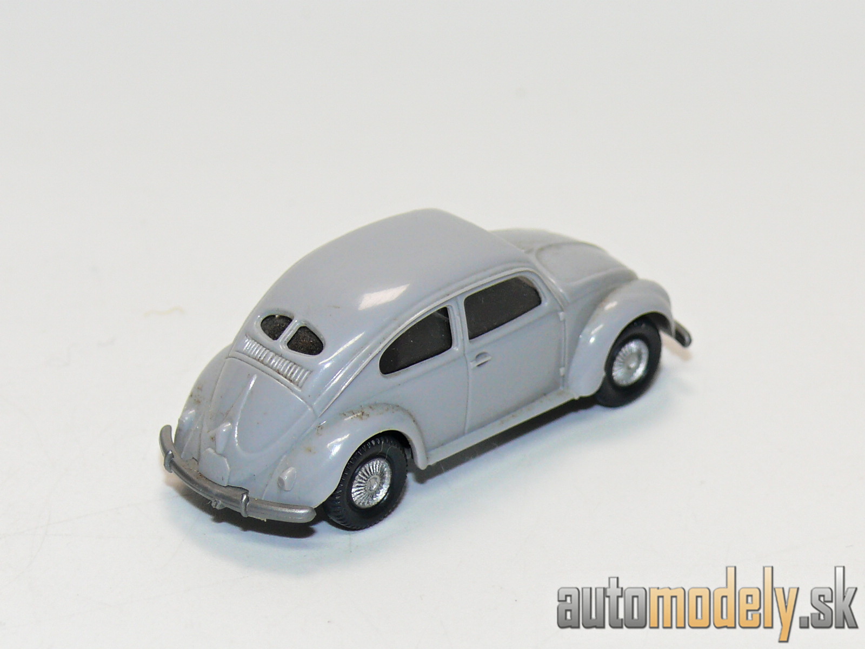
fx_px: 3923
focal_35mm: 157
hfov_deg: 12.6
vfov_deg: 9.5
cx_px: 432
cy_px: 324
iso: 100
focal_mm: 18.6
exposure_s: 1/30
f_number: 4
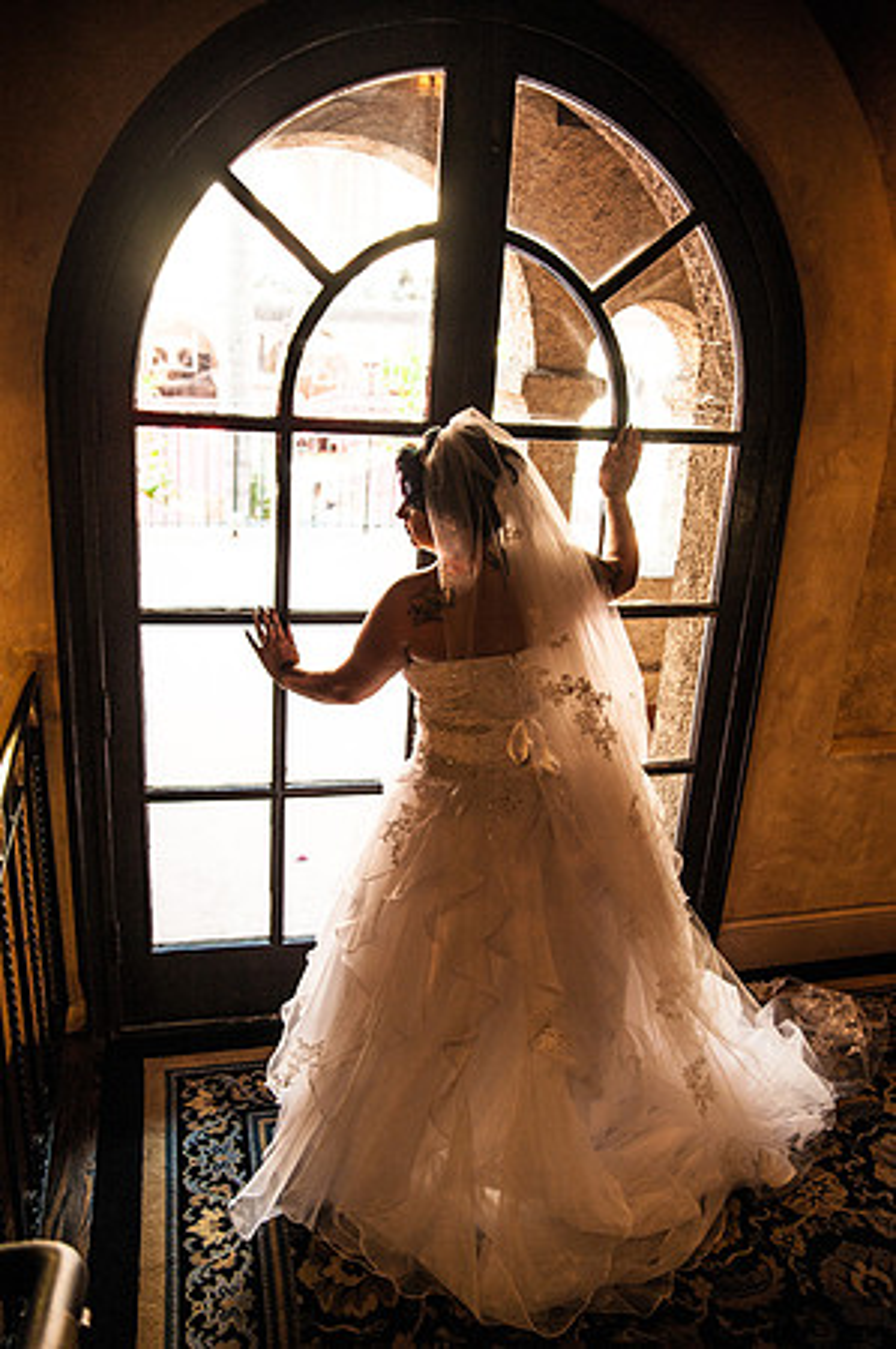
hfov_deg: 46.3
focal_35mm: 28
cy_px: 674
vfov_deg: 65.5
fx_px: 1048
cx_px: 448
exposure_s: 1/60
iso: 250
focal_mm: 28
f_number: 4
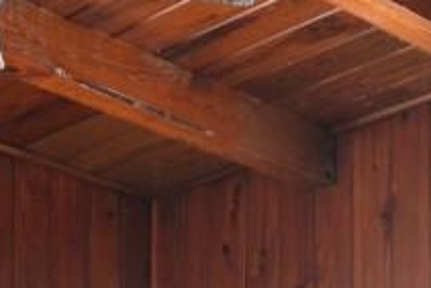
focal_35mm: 115
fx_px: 1378
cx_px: 112
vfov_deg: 10.7
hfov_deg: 17.7
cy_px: 613
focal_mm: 10
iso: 100
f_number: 4.5
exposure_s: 1/2
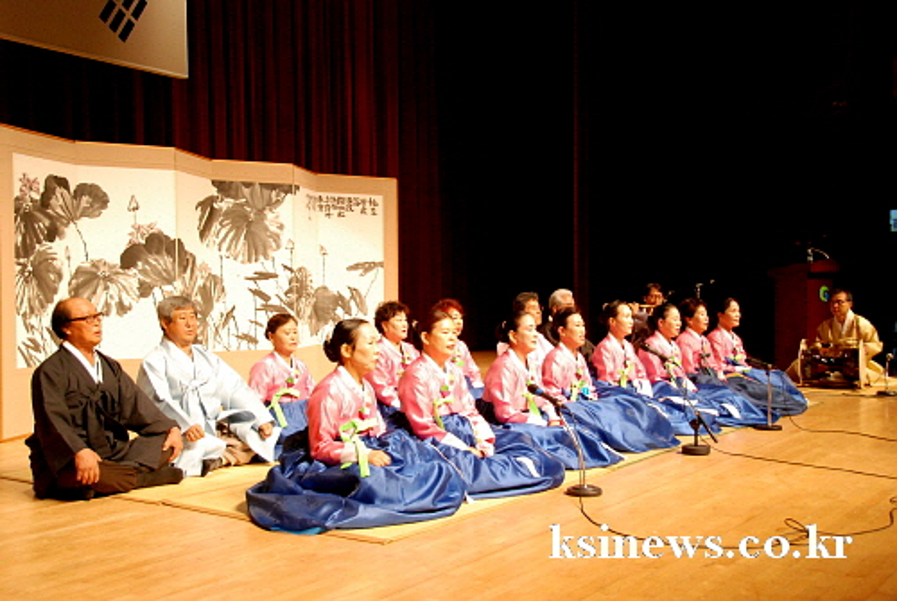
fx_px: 1011
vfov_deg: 33.1
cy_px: 300
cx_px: 448
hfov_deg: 47.9
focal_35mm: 40
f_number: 4
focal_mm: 27
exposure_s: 1/100
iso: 1250
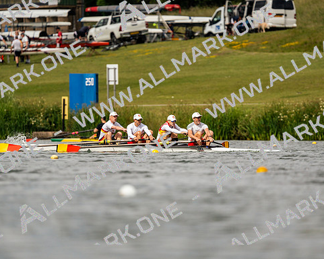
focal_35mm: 679
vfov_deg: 2.3
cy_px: 130
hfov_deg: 2.8
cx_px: 156
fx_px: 6512
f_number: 6.3
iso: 200
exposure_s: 1/2000
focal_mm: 600
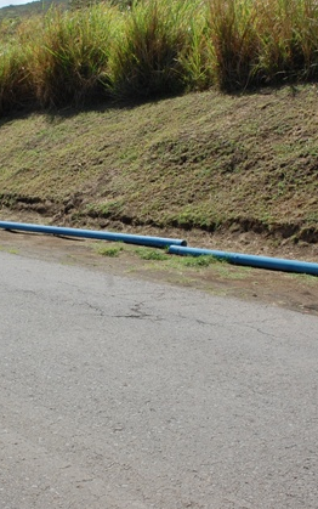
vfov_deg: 36.3
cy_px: 256
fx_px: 776
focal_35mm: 56
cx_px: 84
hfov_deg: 23.0
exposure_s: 1/320
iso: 200
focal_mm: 24
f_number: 9
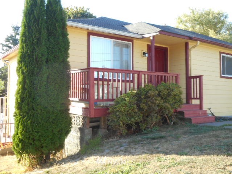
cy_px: 87
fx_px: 261
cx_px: 116
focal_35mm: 39
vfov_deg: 36.8
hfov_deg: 47.9
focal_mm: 6.9
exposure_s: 1/60
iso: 80
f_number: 4.5
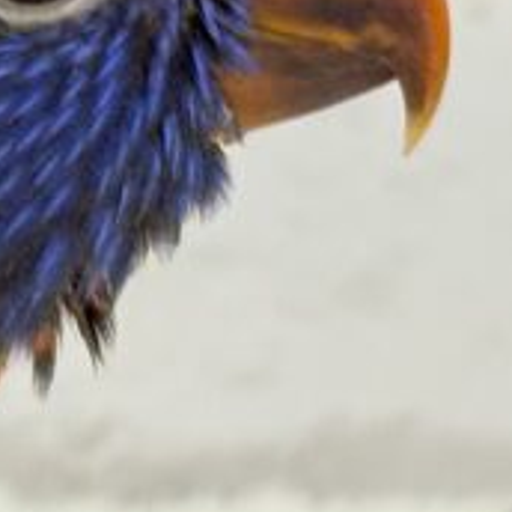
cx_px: -324
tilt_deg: -3.4
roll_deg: +1.9
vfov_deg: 5.5
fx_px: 5355
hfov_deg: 5.4
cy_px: 86
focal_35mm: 320
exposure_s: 1/100
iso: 80
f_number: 1.6
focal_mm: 5.96
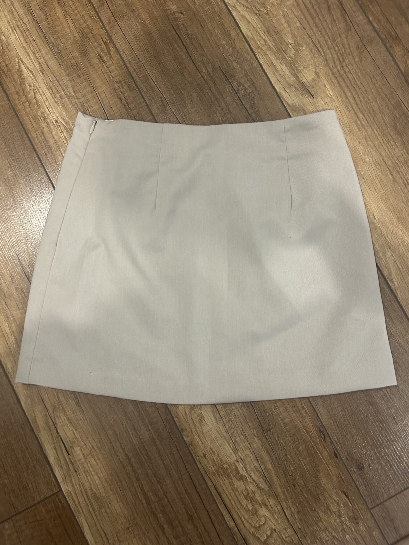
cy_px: 272
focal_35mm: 26
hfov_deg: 53.1
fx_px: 410
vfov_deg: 67.3
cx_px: 204
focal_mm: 5.7
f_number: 1.5
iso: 250
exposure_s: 1/60
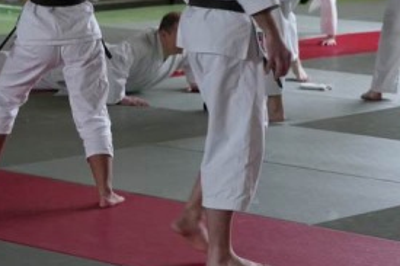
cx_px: 262
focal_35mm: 163
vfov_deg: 8.4
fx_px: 1810
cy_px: -8
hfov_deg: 12.6
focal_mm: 56
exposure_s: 1/160
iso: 3200
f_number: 4
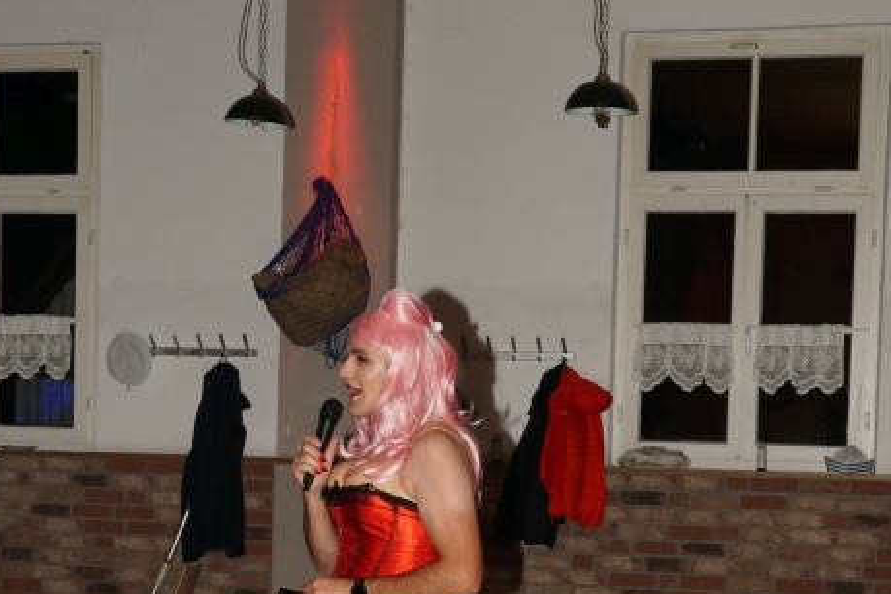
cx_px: 345
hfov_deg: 20.8
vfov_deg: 13.7
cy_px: 610
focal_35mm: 98
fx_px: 2425
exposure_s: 1/160
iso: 400
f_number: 4
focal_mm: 30
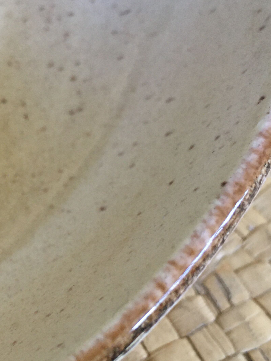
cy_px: 238
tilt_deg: -60.3
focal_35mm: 55
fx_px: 574
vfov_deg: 34.6
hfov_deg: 26.3
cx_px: 71
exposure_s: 1/30
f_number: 2.2
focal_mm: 4.15
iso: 160
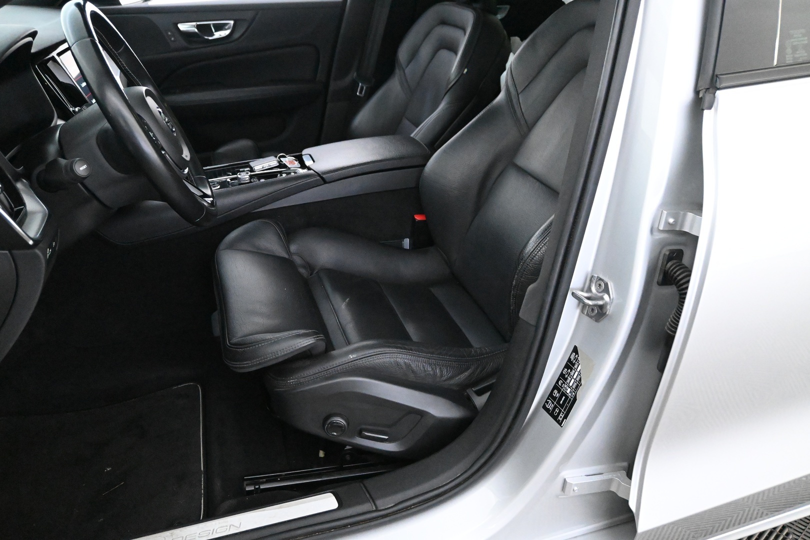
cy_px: 270
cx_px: 405
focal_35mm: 30
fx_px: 675
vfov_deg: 43.6
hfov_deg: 61.9
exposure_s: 1/60
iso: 12800
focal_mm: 20
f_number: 3.8
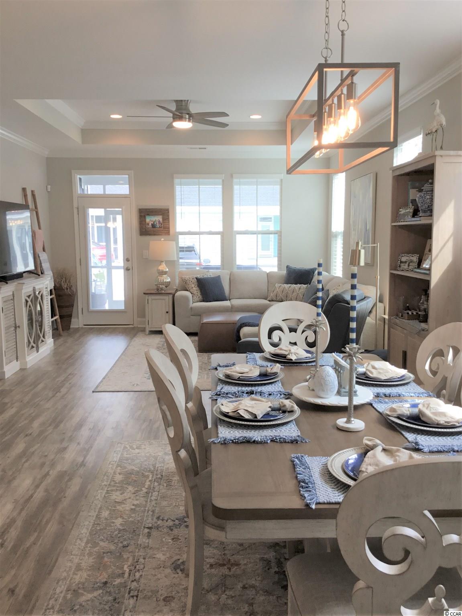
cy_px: 308
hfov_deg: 45.4
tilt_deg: -7.8
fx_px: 552
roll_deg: +1.6
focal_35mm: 31
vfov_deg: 58.4
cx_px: 231
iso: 32
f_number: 2.4
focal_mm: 3.3
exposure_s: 1/60
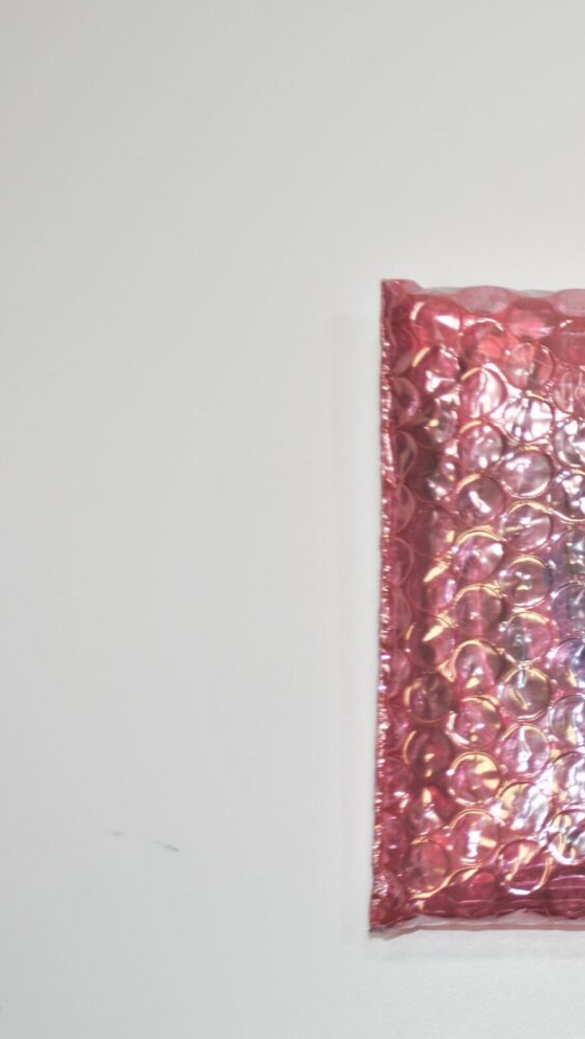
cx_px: 824
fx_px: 2536
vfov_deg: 23.2
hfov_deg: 12.6
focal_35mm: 92
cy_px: 544
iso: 100
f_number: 5
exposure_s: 1/60
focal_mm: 36
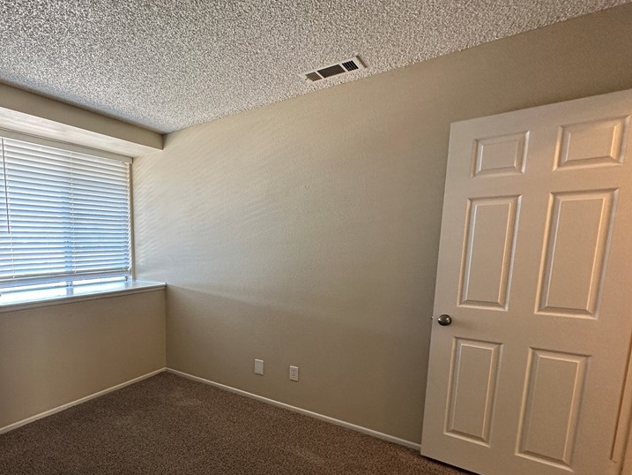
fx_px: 365
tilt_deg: -8.0
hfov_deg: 77.6
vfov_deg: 65.1
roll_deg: -0.1
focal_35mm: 20
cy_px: 293
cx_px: 184
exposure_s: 1/120
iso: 160
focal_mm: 2.22
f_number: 2.2
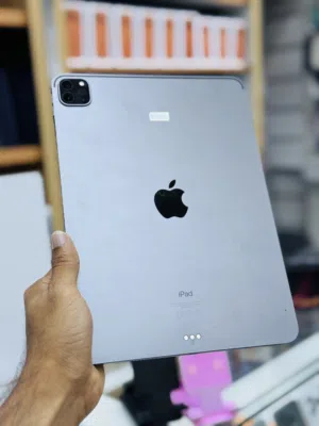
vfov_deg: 39.7
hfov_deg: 30.3
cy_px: 213
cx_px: 160
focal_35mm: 48
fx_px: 590
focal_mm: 6.76
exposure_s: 1/304
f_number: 1.78
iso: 64
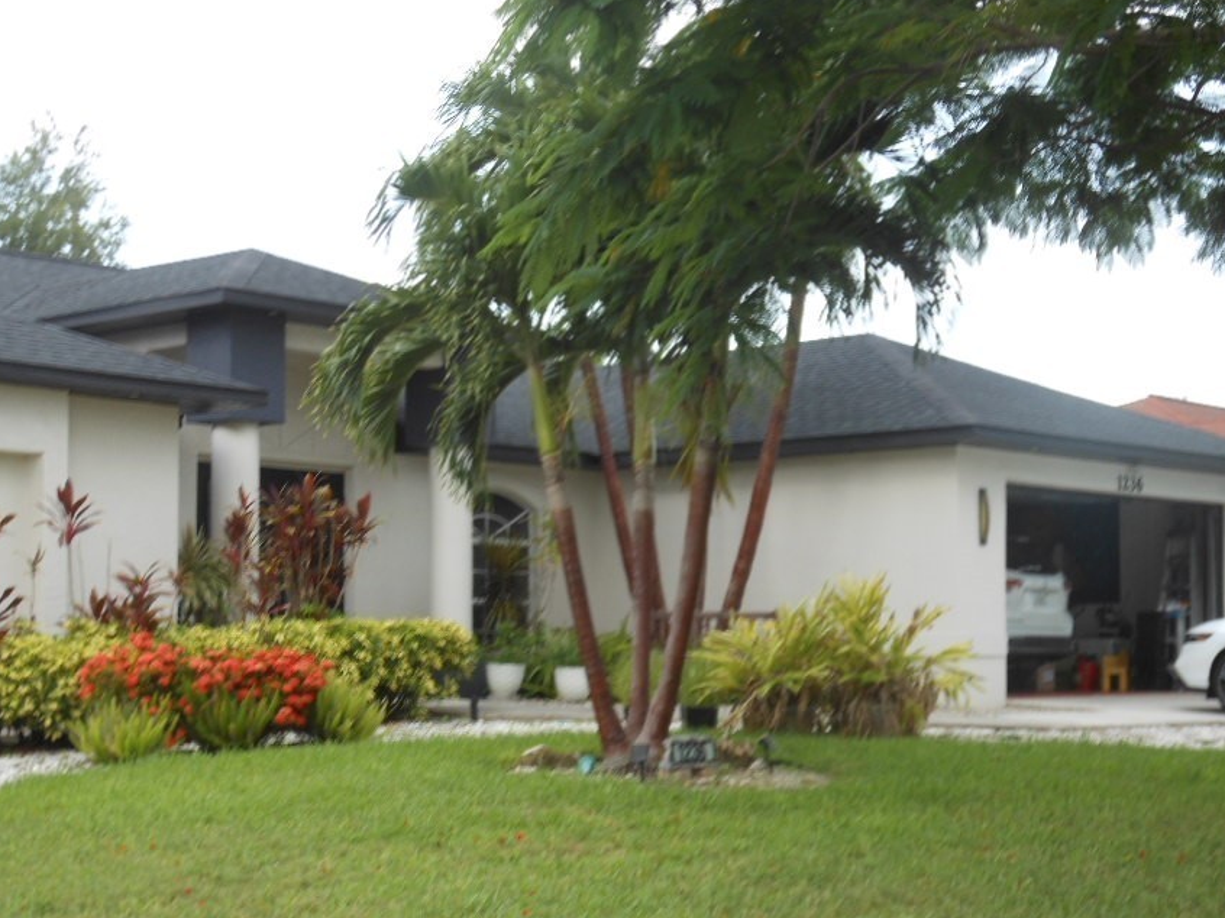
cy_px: 526
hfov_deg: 28.2
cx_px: 543
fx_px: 2441
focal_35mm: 69
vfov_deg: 21.3
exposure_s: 1/100
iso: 80
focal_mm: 10.2
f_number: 4.1
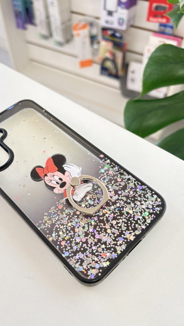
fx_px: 252
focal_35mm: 29
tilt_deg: -52.6
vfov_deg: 66.1
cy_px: 165
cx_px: 71
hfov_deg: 39.9
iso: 80
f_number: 1.6
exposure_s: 1/122
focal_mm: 5.96
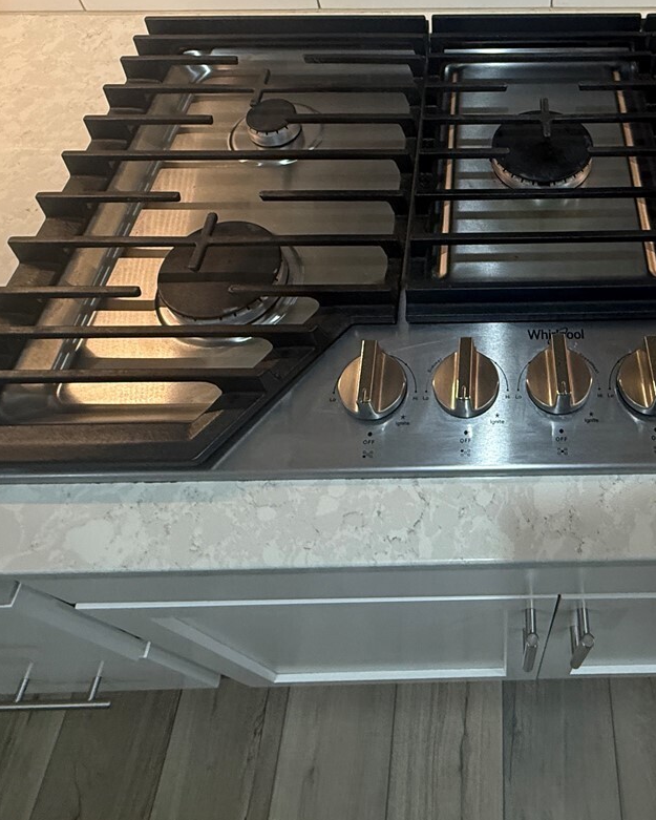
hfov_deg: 48.9
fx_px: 679
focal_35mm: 28
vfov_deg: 58.7
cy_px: 197
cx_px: 515
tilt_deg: -47.6
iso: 320
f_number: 2.2
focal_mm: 2.22
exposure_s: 1/60
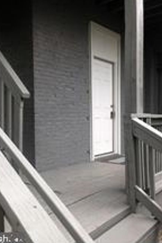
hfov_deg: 42.3
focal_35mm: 31
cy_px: 121
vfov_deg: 60.3
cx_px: 77
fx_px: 209
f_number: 1.9
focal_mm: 2.47
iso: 40
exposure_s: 1/120
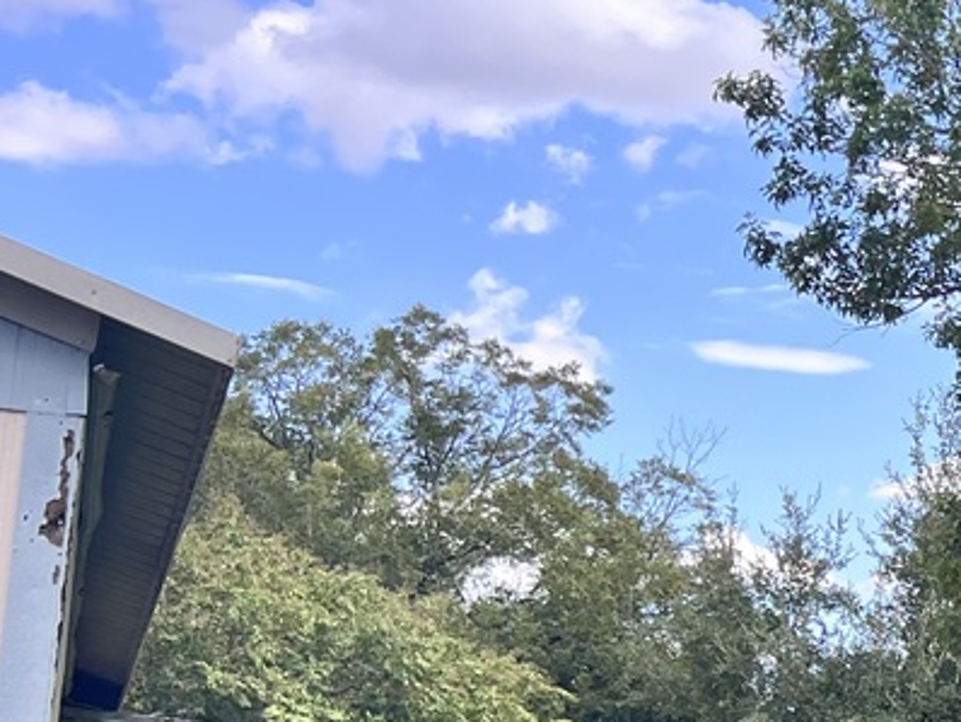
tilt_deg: +6.5
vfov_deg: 15.6
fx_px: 2611
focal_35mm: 94
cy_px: 613
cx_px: 1652
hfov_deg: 17.5
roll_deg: -1.6
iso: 50
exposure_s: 1/808
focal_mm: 5.7
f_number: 1.5
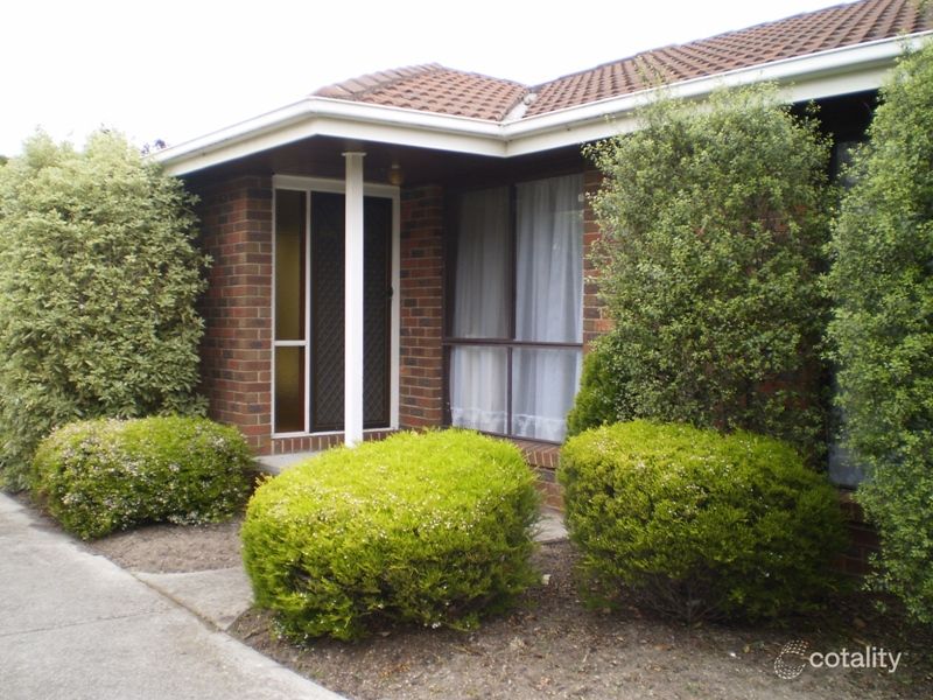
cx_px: 466
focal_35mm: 36
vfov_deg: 39.7
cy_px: 350
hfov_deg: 51.4
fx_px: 970
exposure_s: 1/60
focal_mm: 6.3
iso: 64
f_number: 3.1
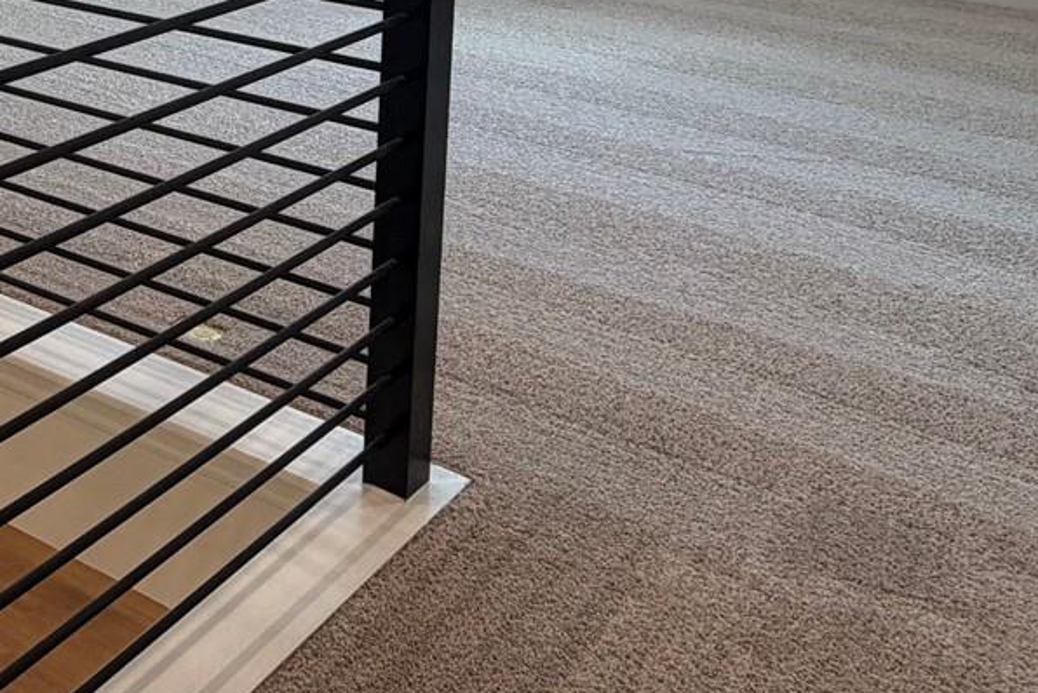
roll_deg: -0.1
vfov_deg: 24.8
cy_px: -106
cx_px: 98
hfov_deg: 37.0
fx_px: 1442
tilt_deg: -10.3
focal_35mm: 50
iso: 125
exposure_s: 1/120
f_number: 2.2
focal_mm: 2.22
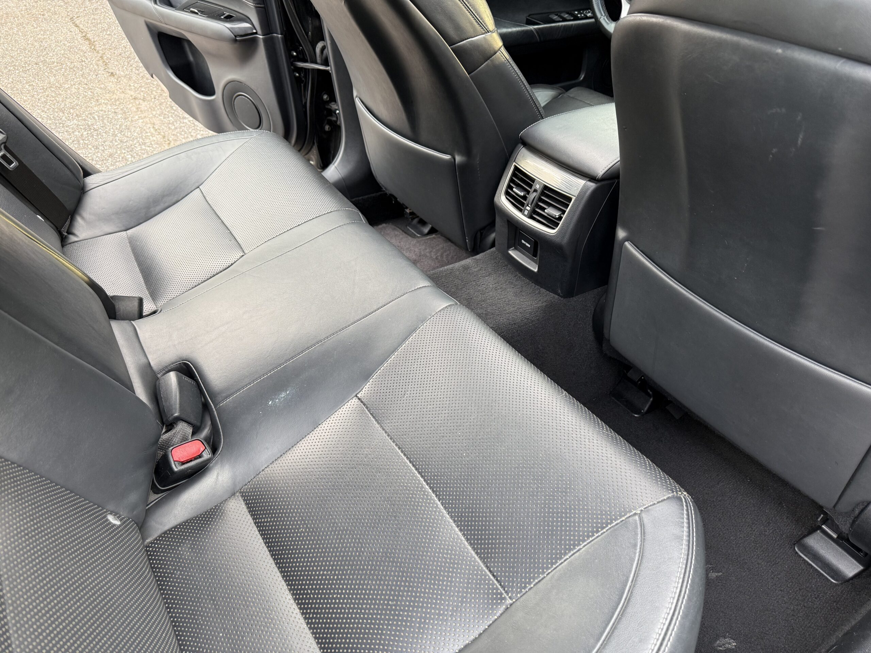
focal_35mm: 24
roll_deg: -1.0
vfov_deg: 56.8
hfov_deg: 71.6
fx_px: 604
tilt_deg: -37.4
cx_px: 436
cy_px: 326
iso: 160
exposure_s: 1/60
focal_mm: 6.76
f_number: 1.78
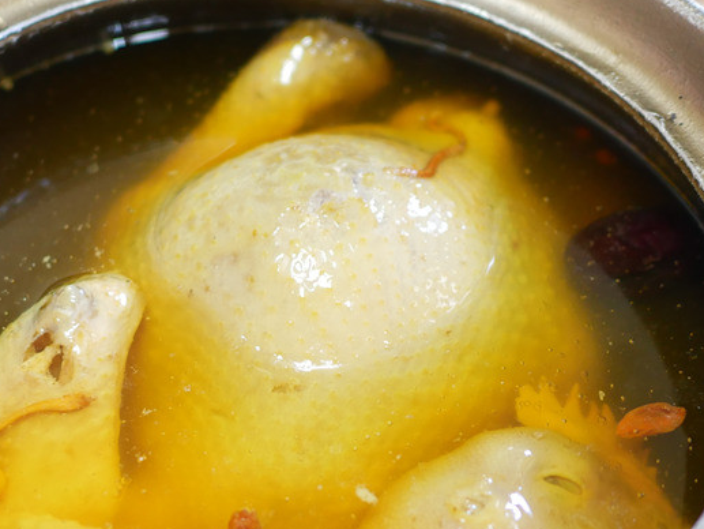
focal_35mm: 58
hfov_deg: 33.1
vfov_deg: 25.0
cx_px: 279
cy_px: 372
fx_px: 1180
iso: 640
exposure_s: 1/60
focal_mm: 15
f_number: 1.7
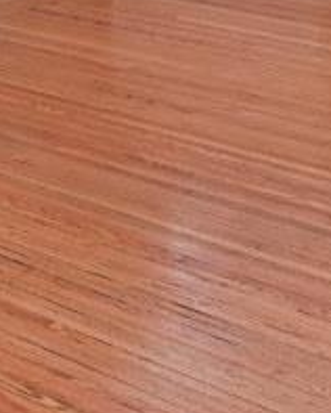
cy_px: -283
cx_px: -279
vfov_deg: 16.6
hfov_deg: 13.7
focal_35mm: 100
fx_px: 1223
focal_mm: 14
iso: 360
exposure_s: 1/60
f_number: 4
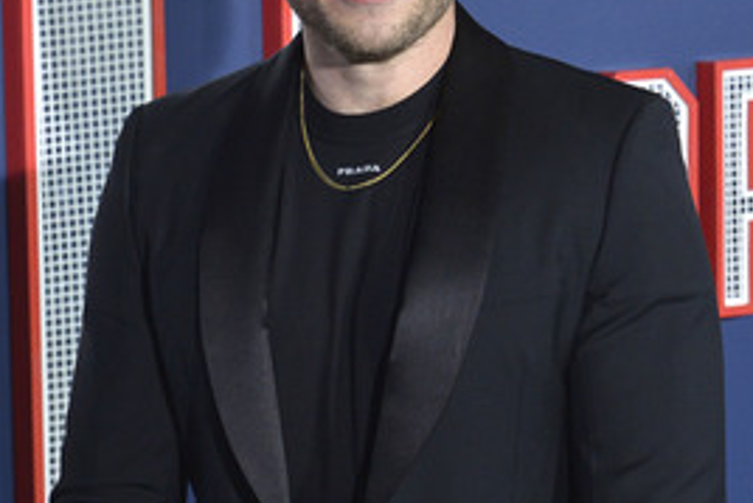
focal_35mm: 171
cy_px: 110
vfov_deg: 8.0
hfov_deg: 12.0
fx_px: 3579
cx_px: 371
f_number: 6.3
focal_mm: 102
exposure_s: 1/320
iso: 2000
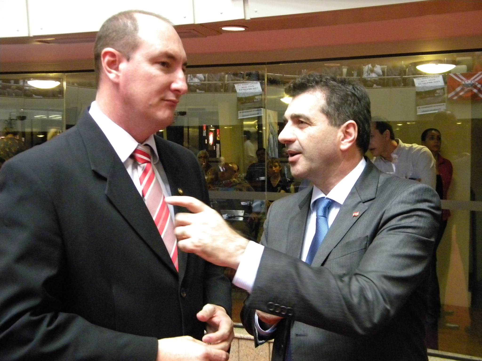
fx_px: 571
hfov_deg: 45.8
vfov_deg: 35.1
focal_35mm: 41
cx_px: 241
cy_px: 180
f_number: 3.8
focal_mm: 7.3
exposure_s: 1/37.4
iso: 800
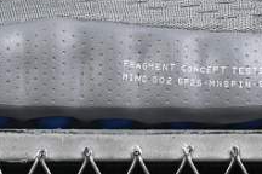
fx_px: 1848
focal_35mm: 254
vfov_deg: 5.4
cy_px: -53
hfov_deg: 8.1
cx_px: 51
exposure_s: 1/80
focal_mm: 50
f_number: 7.1
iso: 160
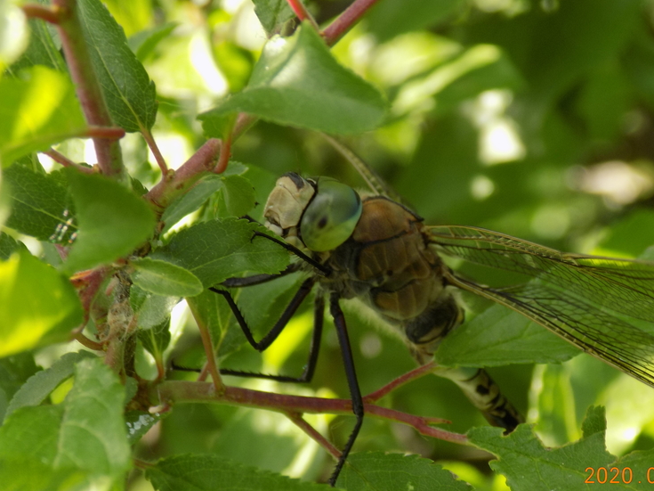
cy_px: 257
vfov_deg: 10.8
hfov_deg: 14.4
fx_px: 2588
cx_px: 367
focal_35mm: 137
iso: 80
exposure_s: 1/60
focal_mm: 20.9
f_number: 4.8
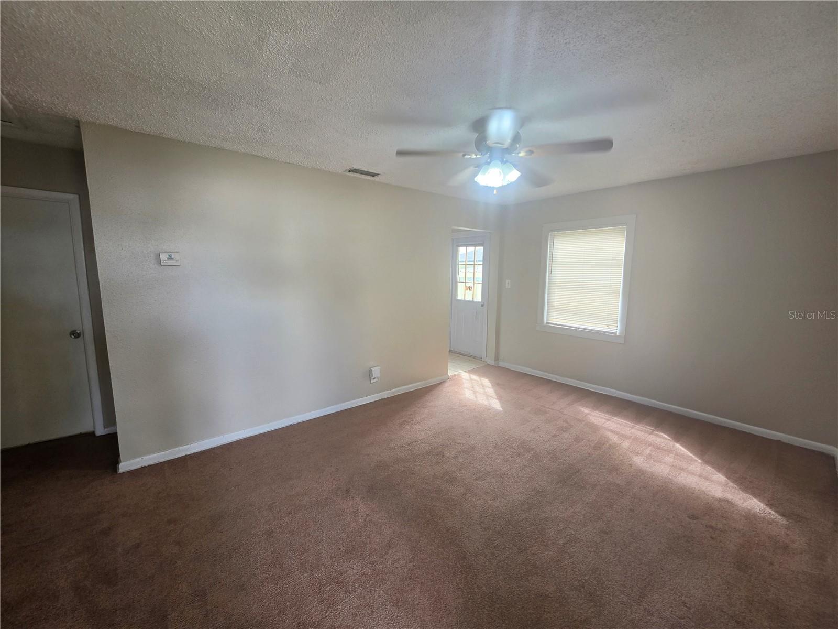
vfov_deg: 89.9
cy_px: 314
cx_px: 419
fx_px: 315
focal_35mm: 13
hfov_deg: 106.2
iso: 100
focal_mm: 2.2
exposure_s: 1/120
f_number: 1.9
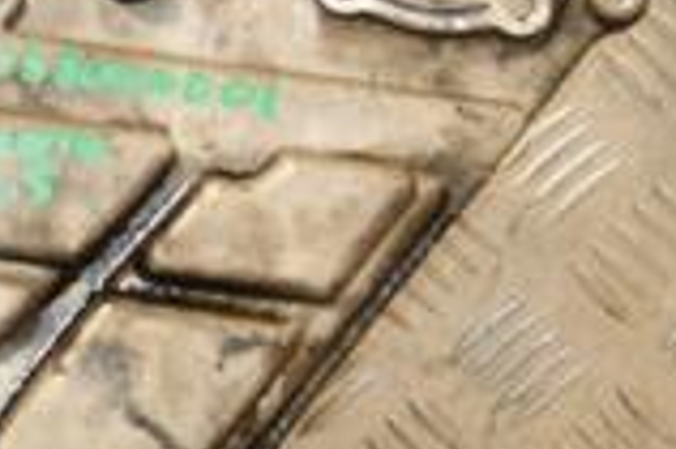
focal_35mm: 217
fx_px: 4070
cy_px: 244
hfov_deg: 9.4
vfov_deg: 6.3
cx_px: -137
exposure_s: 1/160
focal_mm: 38
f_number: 5
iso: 800
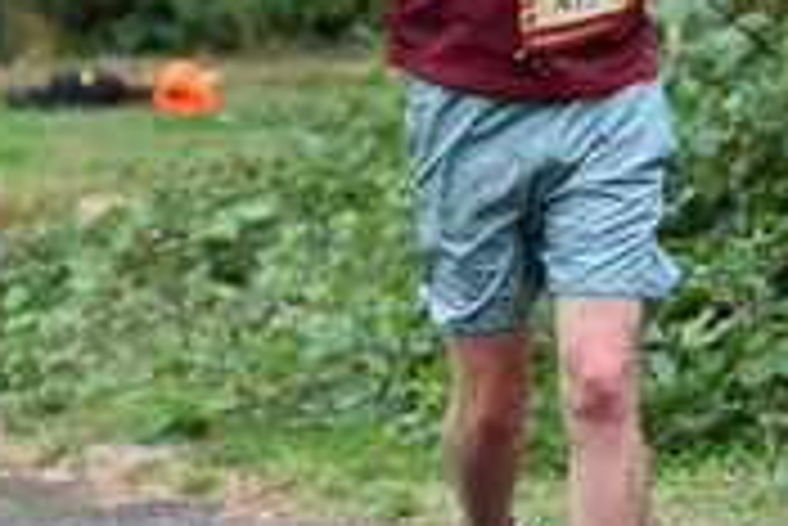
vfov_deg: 2.2
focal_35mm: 627
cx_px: 455
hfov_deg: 3.3
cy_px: 47
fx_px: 13735
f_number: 6.3
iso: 400
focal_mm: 200
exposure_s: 1/320
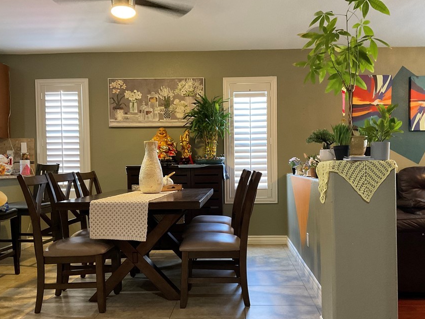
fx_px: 430
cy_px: 177
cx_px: 228
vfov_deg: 40.6
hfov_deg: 52.6
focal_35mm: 35
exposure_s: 1/40
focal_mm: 3
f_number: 1.8
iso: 250
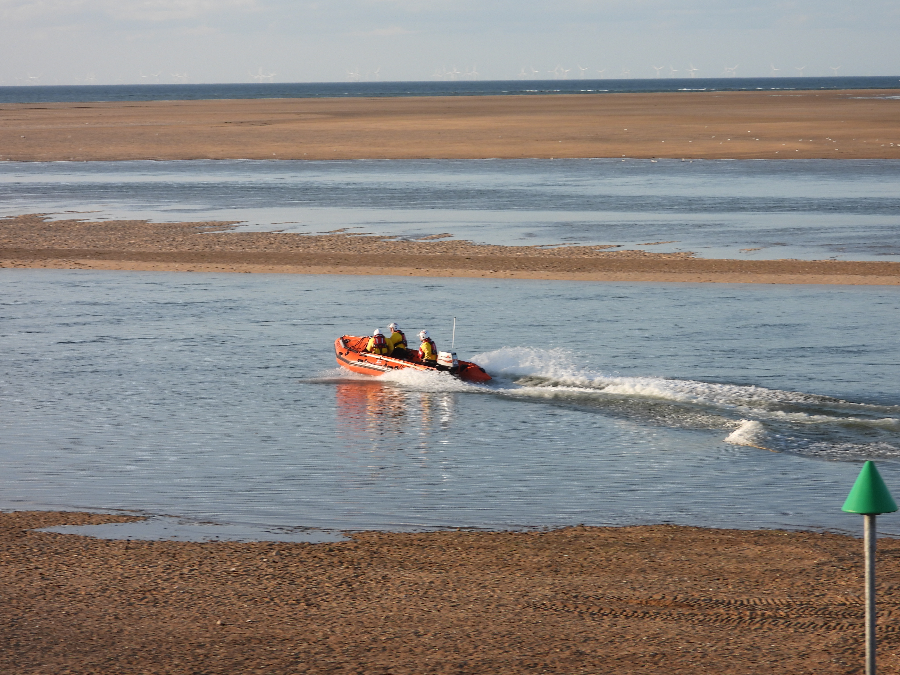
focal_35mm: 135
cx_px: 450
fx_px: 3510
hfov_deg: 14.6
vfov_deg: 11.0
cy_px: 338
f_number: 4
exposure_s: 1/160
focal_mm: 24.3
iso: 100
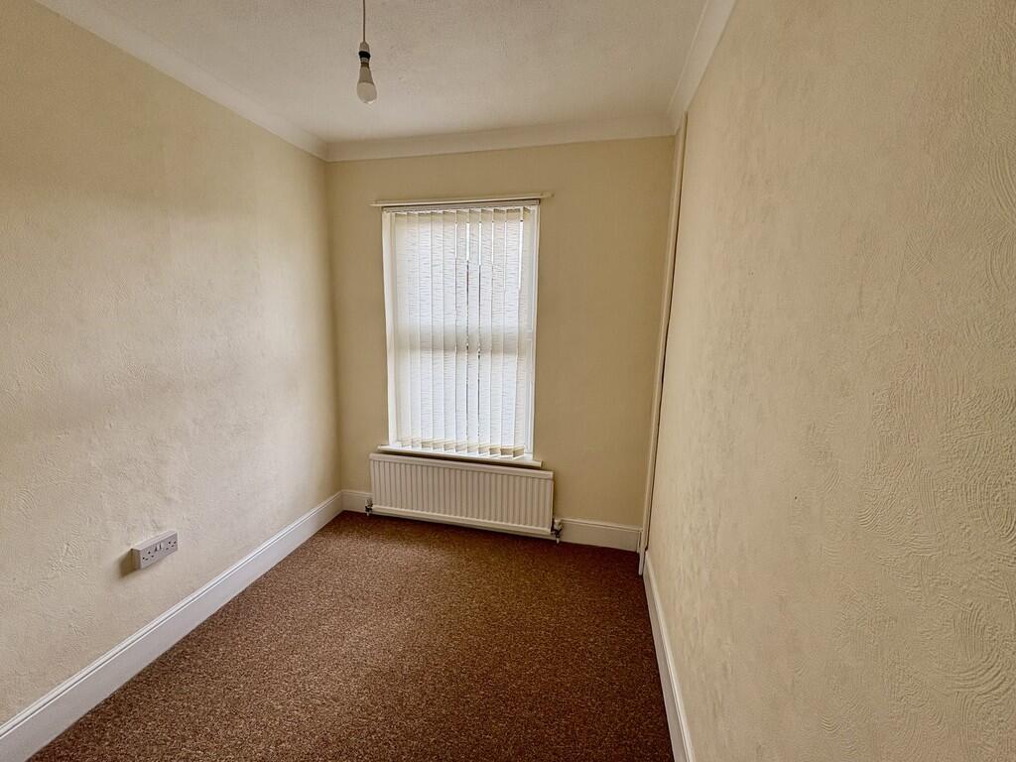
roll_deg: -0.8
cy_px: 381
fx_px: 411
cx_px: 508
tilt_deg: -10.0
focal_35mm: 14
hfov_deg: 102.1
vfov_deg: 85.7
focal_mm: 2.22
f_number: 2.2
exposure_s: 1/219
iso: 40
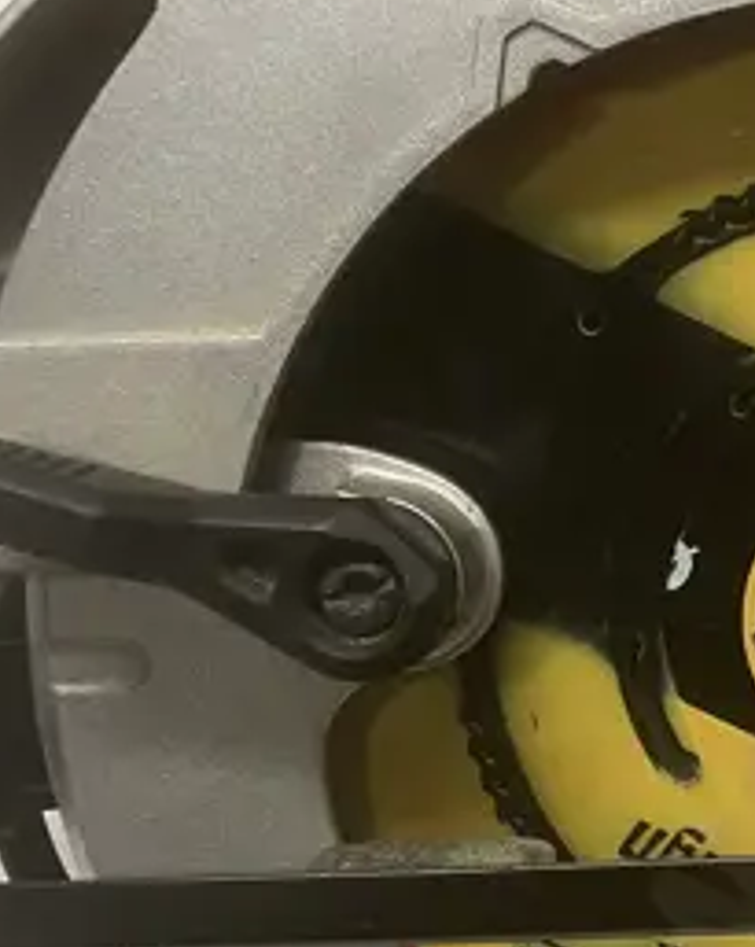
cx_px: 998
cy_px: 531
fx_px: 3050
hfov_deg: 13.6
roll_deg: +0.0
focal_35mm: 109
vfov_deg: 17.6
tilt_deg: -34.8
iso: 80
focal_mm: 3.99
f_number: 1.8
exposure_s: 1/50
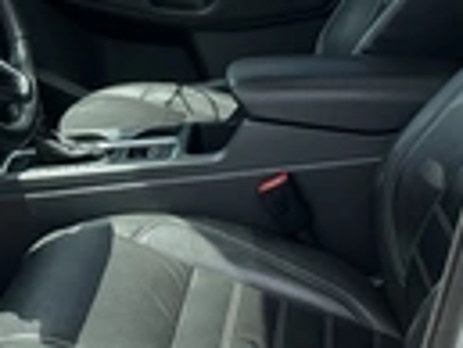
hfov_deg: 22.1
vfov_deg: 17.0
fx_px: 1165
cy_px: 194
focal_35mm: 87
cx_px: 79
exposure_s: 1/568
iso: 25
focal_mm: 3
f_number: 1.8
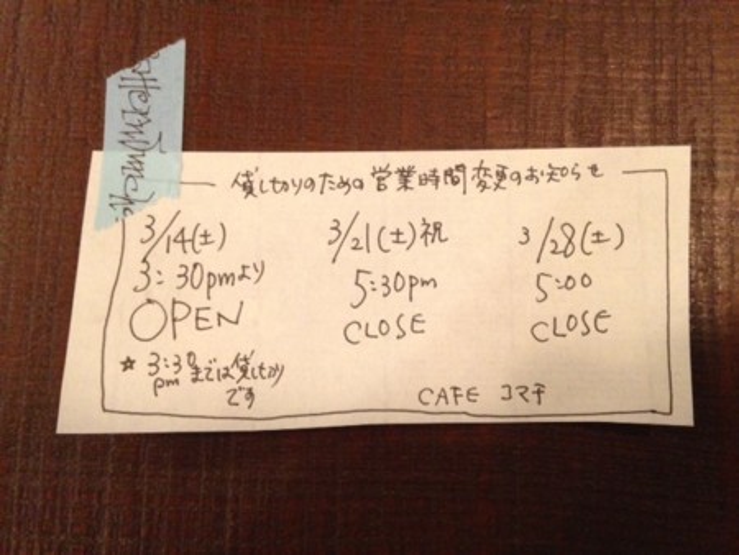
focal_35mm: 33
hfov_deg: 55.3
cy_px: 278
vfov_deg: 43.0
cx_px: 370
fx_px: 705
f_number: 2.4
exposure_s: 1/15
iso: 400
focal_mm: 4.12
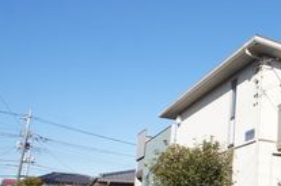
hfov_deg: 29.8
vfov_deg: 22.9
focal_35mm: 58
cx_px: 333
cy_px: 151
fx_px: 452
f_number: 8
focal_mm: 16
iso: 200
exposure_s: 1/400
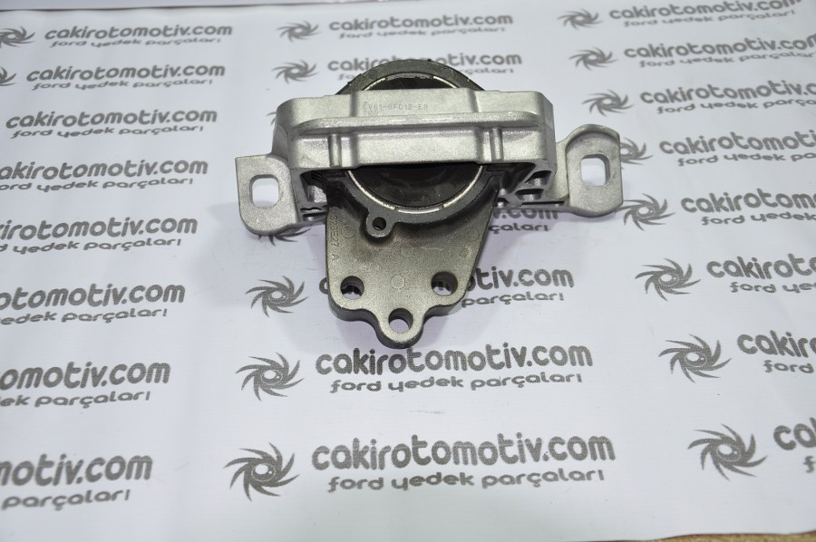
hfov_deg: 38.9
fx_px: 1155
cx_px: 408
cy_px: 271
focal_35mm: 51
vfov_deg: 26.4
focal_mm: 34
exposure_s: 1/40
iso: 200
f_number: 5
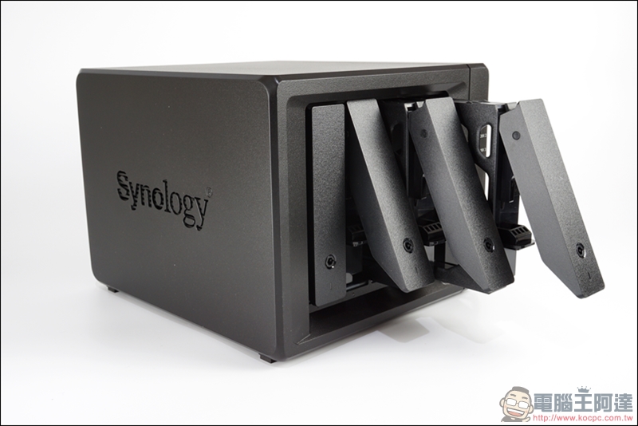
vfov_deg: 33.0
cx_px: 319
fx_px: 718
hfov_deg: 47.9
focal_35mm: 40
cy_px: 213
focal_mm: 27
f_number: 16
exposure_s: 1
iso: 200
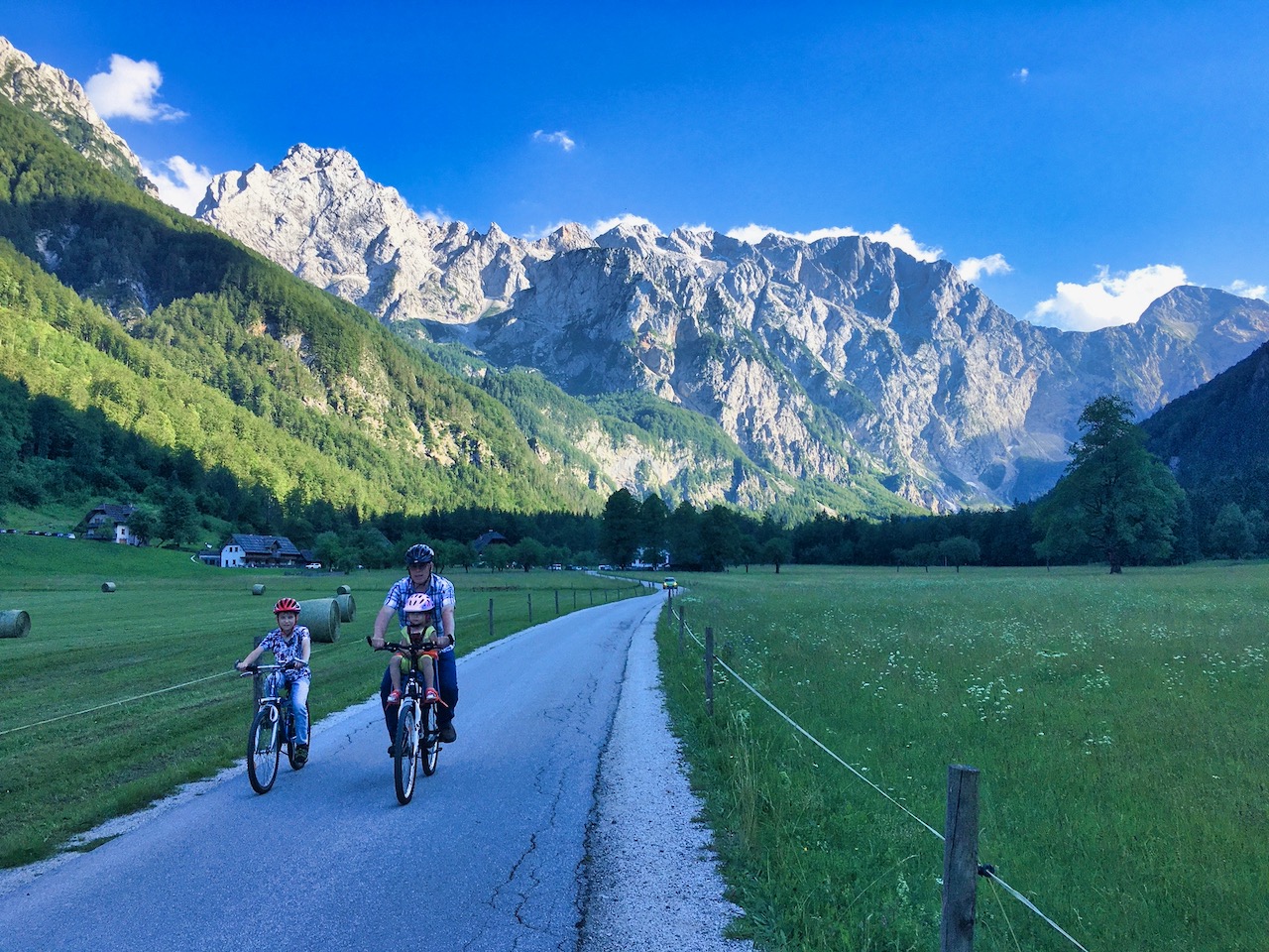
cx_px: 634
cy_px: 476
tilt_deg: +7.2
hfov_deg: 61.7
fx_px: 1063
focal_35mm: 29
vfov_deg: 48.2
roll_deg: +1.4
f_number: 2.2
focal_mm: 4.15
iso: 25
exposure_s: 1/651
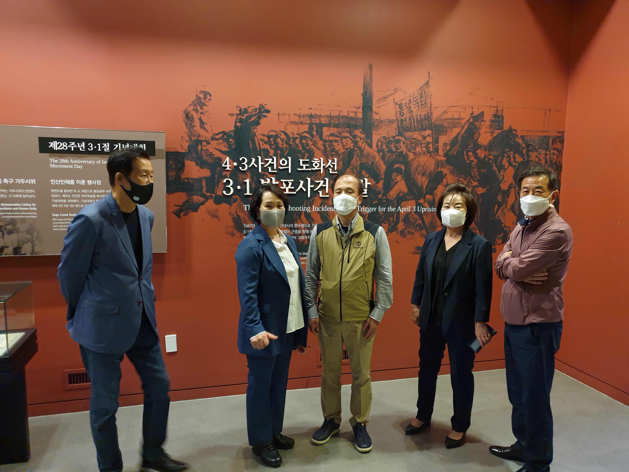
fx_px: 472
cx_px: 314
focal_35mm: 26
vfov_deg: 53.1
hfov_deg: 67.3
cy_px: 236
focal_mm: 4.3
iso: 320
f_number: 1.5
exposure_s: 1/24
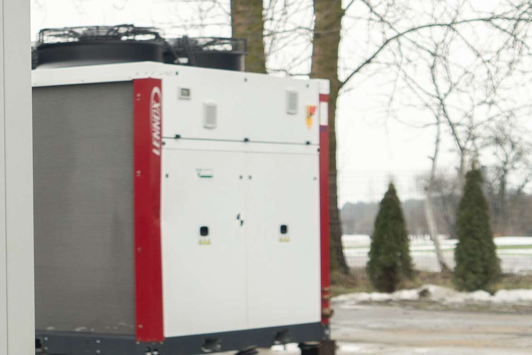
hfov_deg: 16.5
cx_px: -250
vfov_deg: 12.0
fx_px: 1685
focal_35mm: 114
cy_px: 234
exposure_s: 1/80
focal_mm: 32
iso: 100
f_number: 4.5
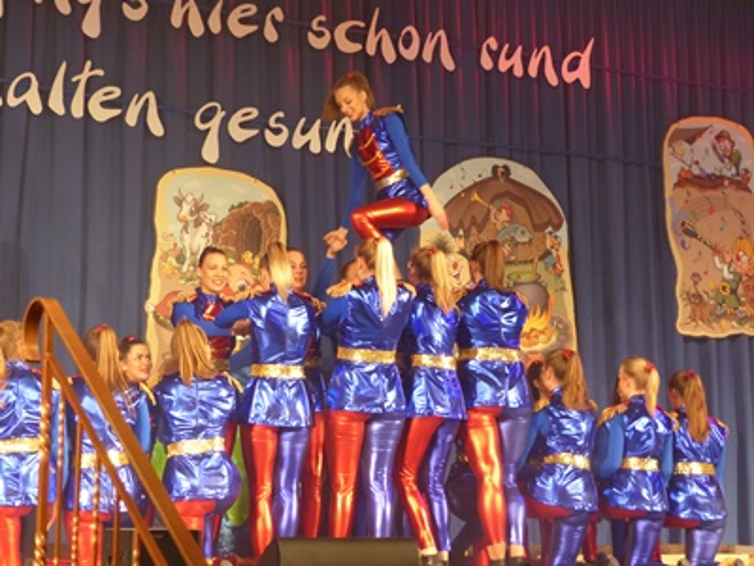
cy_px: 283
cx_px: 377
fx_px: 1699
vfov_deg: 18.9
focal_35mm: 78
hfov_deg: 25.0
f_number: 2.8
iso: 400
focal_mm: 14
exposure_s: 1/50
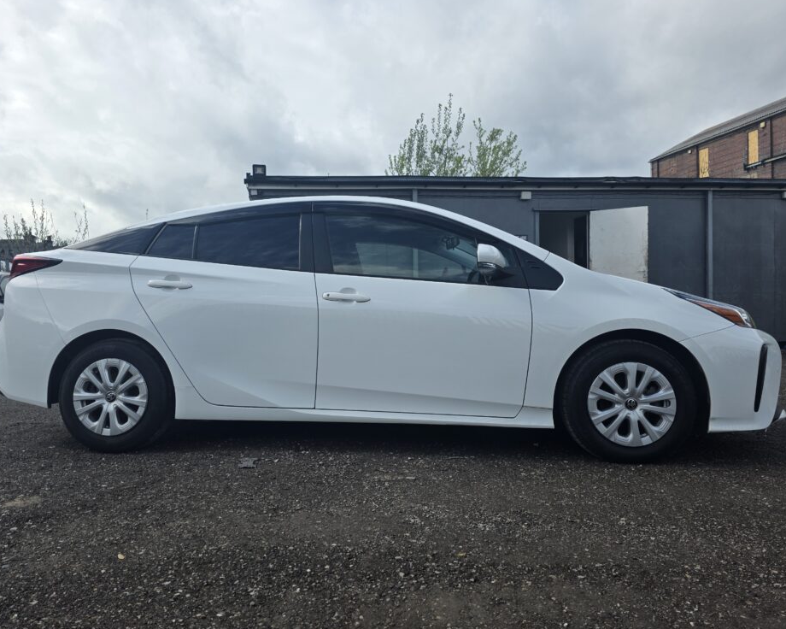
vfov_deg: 56.8
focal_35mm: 25
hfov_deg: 68.0
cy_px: 318
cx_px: 371
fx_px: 582
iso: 80
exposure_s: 1/5778
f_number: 1.7
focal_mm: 6.3
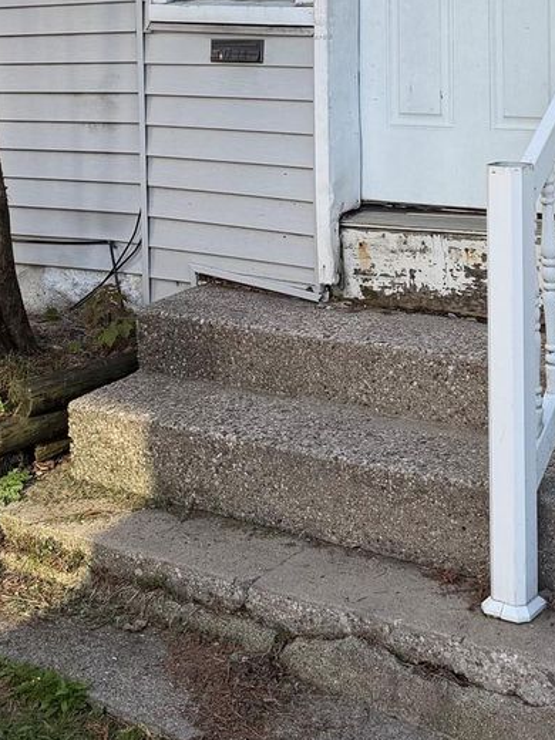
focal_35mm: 63
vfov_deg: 29.3
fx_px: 1347
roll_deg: +0.5
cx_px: 404
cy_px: 55
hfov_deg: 23.1
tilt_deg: -1.9
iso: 100
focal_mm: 6.76
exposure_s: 1/1314
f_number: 1.78
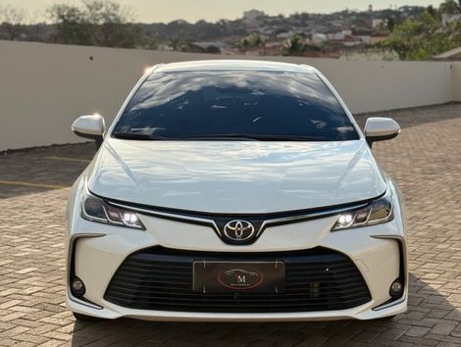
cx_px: 230
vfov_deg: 30.3
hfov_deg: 39.6
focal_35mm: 48
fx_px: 640
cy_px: 174
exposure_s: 1/4587
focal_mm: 6.76
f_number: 1.78
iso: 100
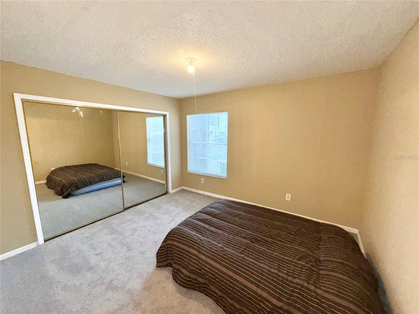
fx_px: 169
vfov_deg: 85.7
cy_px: 157
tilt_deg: -8.8
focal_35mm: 14
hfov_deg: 102.1
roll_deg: +0.6
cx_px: 210
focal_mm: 2.22
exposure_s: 1/60
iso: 80
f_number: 2.2
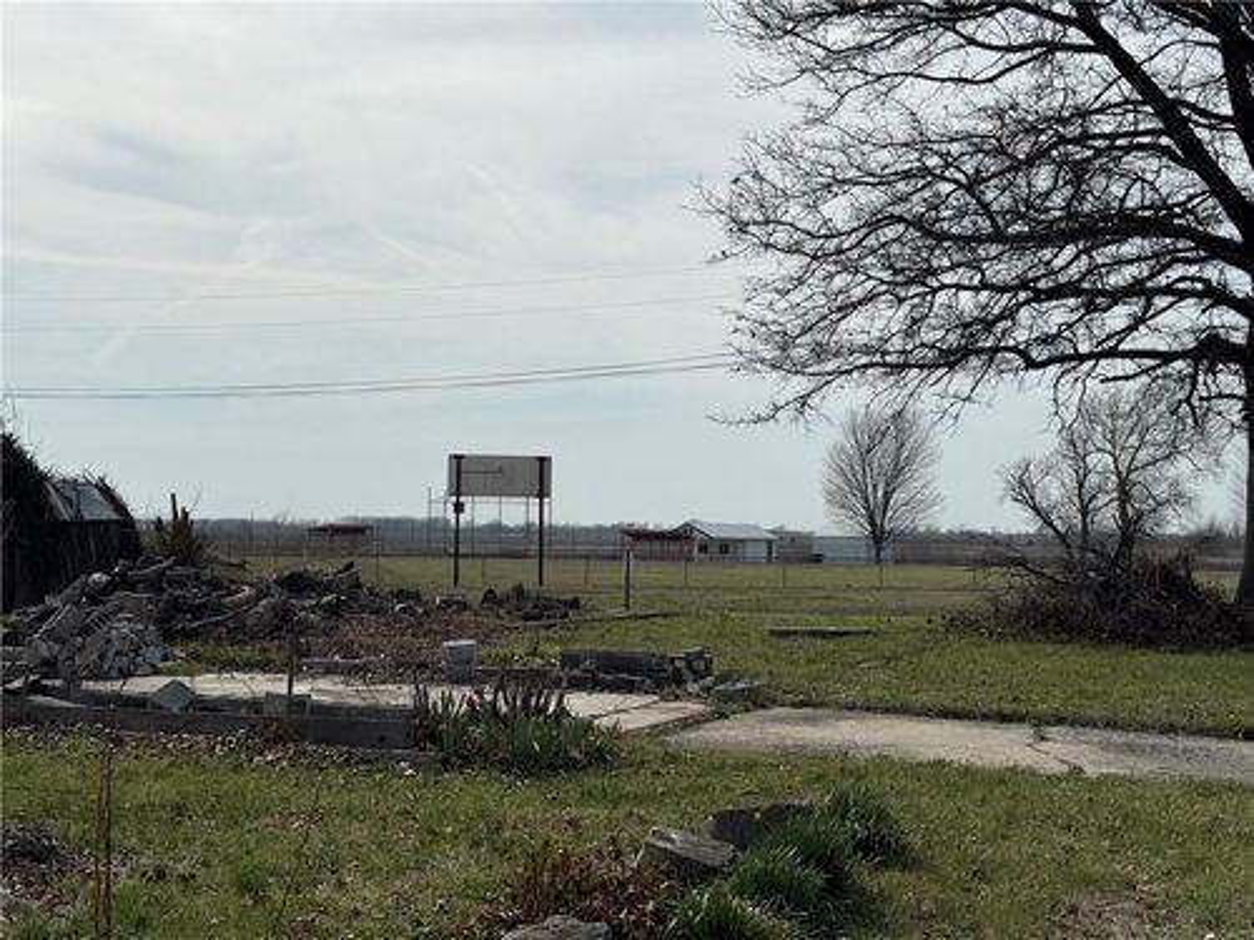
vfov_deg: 30.3
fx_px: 1739
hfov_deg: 39.7
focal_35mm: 48
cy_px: 470
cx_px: 627
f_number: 1.78
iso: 64
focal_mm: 6.76
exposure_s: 1/11364
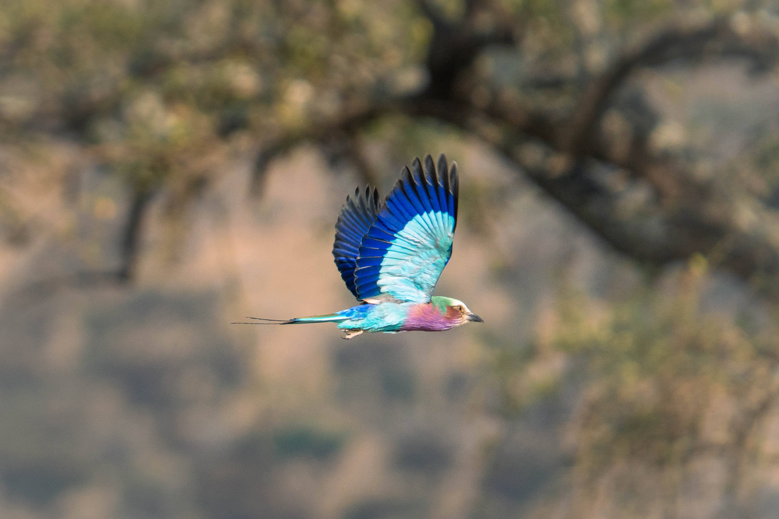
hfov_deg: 2.1
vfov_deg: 1.4
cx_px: -294
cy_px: -79
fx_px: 21296
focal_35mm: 984
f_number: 6.3
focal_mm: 353
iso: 500
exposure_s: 1/1600
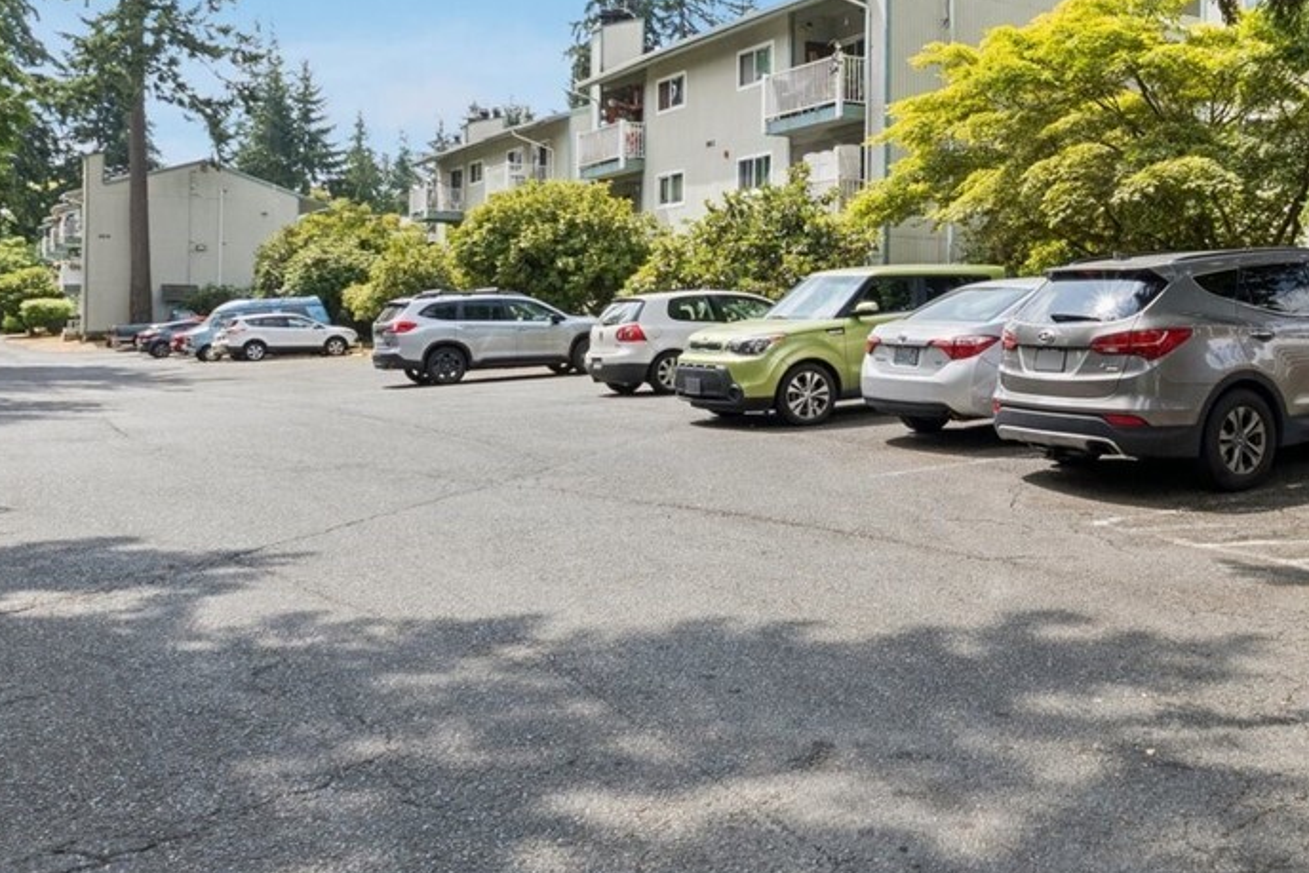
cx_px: 950
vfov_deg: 35.7
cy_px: 301
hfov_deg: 50.2
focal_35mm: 37
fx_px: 1346
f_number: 10
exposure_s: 1/160
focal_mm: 10
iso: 250
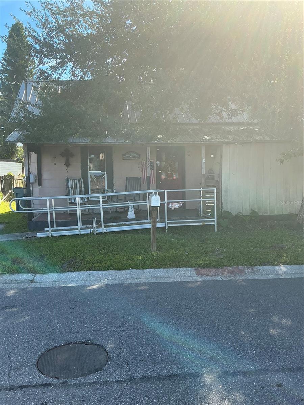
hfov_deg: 49.7
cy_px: 202
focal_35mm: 28
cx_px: 152
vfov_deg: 63.4
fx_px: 328
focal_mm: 3
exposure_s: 1/545
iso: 25
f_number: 1.8
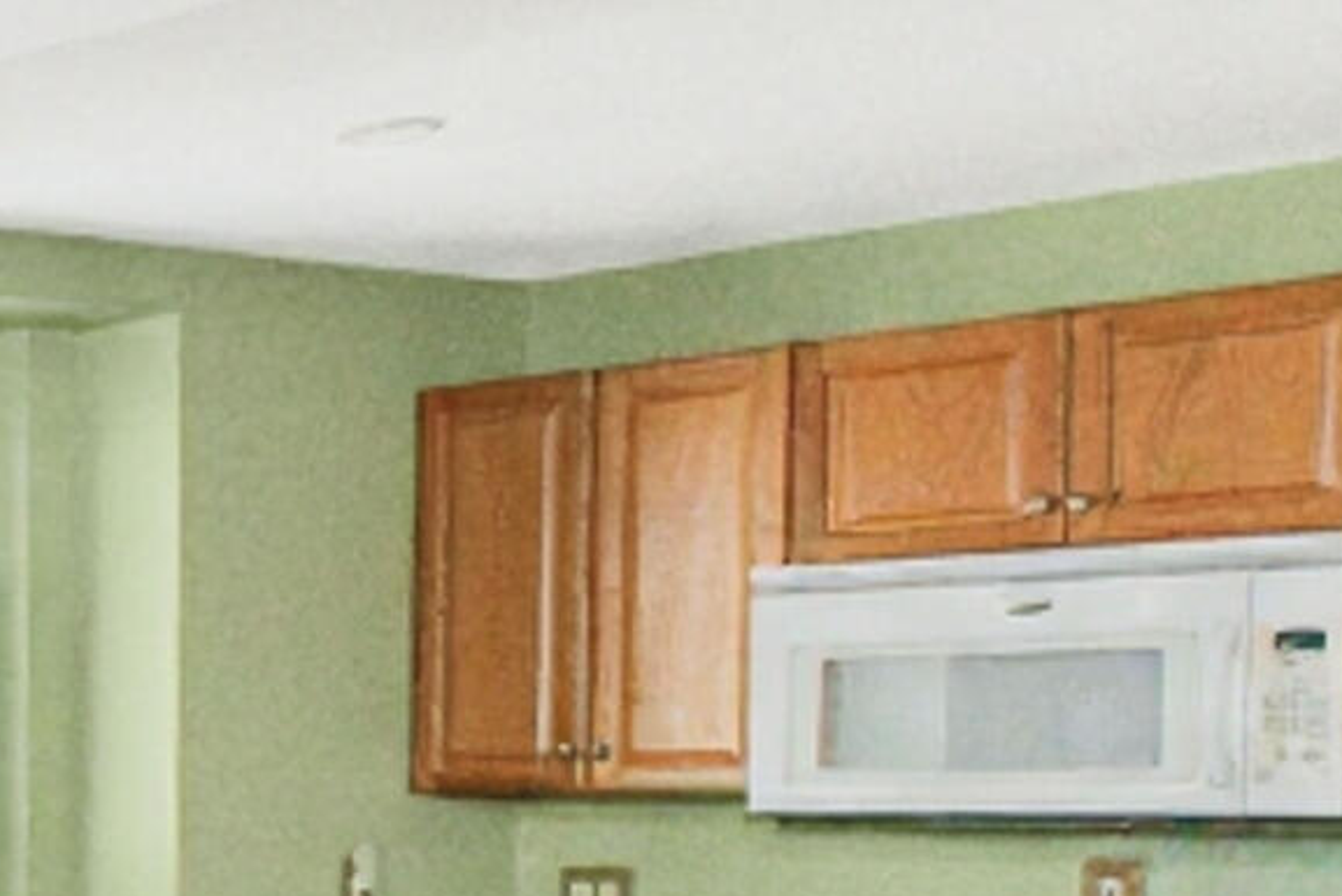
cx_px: -1609
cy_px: 873
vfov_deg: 17.2
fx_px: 2908
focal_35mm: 78
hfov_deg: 16.5
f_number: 7.1
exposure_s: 1/100
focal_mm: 10
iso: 1250
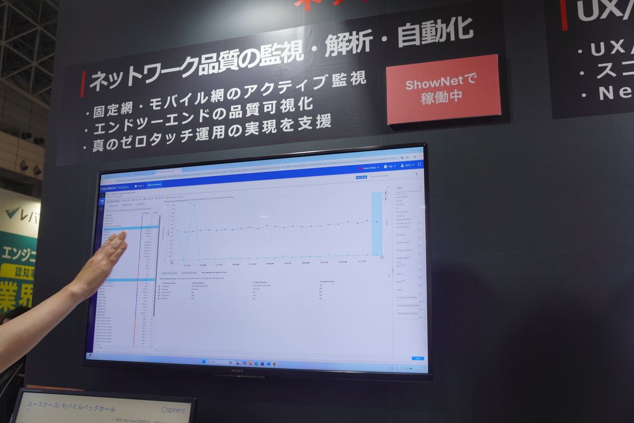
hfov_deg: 59.5
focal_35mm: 32
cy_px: 212
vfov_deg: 41.7
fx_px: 555
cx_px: 317
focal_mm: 21
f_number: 4
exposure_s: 1/50
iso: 100
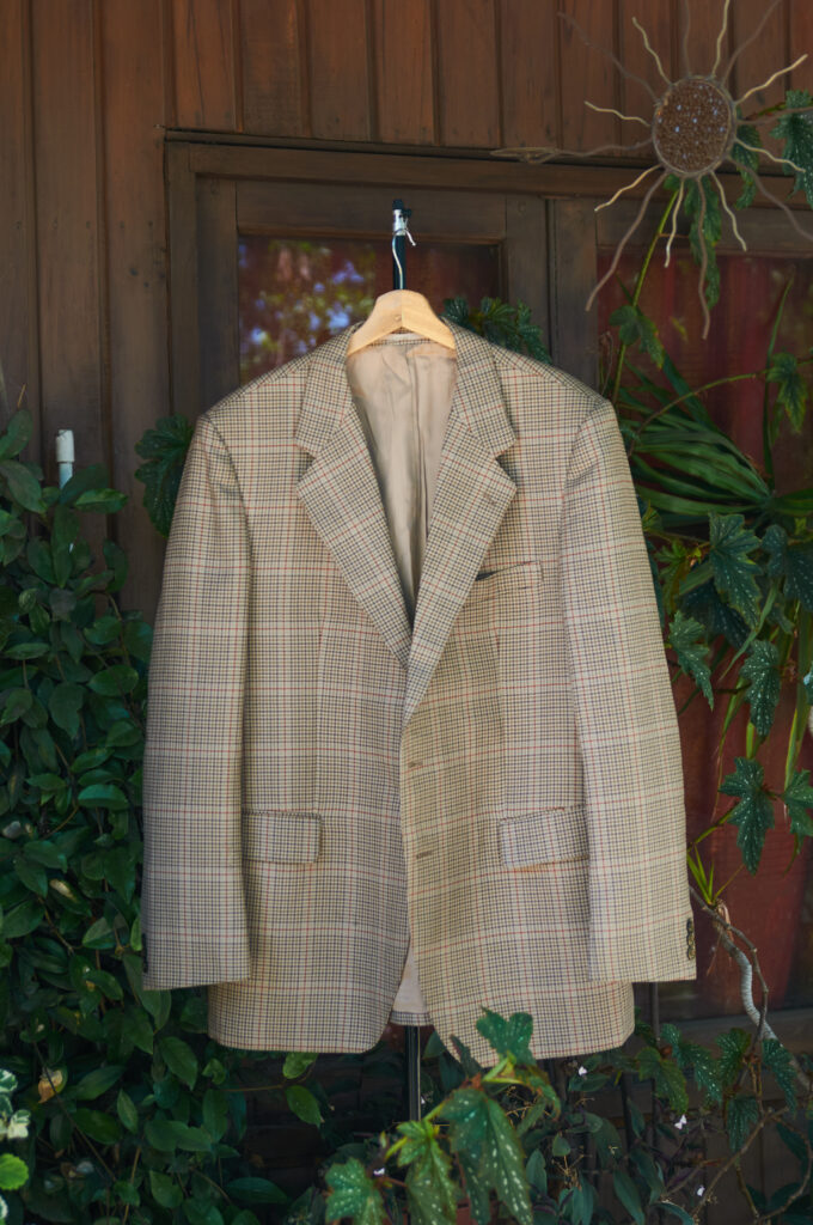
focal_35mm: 75
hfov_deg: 18.1
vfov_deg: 27.0
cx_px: 406
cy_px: 612
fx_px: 2547
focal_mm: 50
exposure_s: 1/200
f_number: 2.8
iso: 200
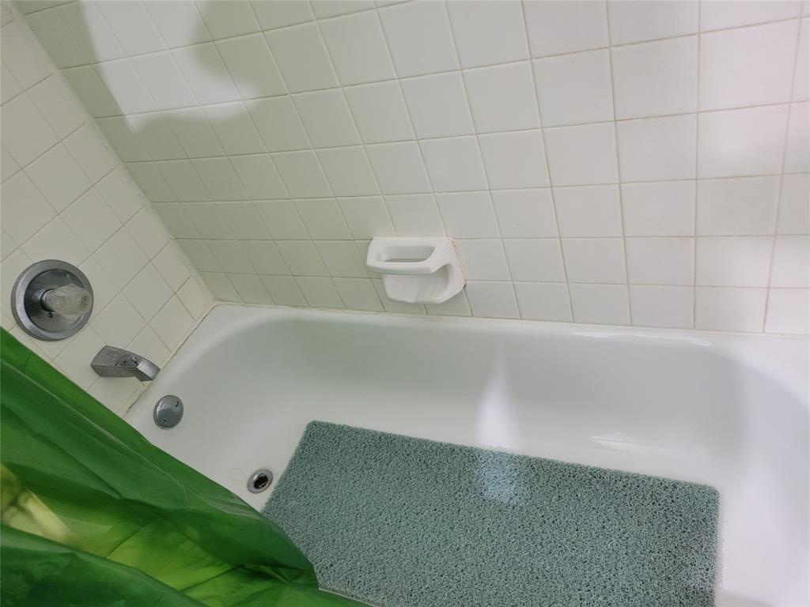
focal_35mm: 26
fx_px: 608
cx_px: 405
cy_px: 304
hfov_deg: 67.3
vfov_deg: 53.1
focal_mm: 5.4
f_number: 1.8
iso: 500
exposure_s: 1/40
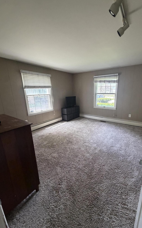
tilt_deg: -14.9
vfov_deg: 101.5
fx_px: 93
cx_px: 83
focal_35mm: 15
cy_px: 115
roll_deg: +1.4
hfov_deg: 74.2
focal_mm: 2.22
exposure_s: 1/87
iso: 320
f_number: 2.2
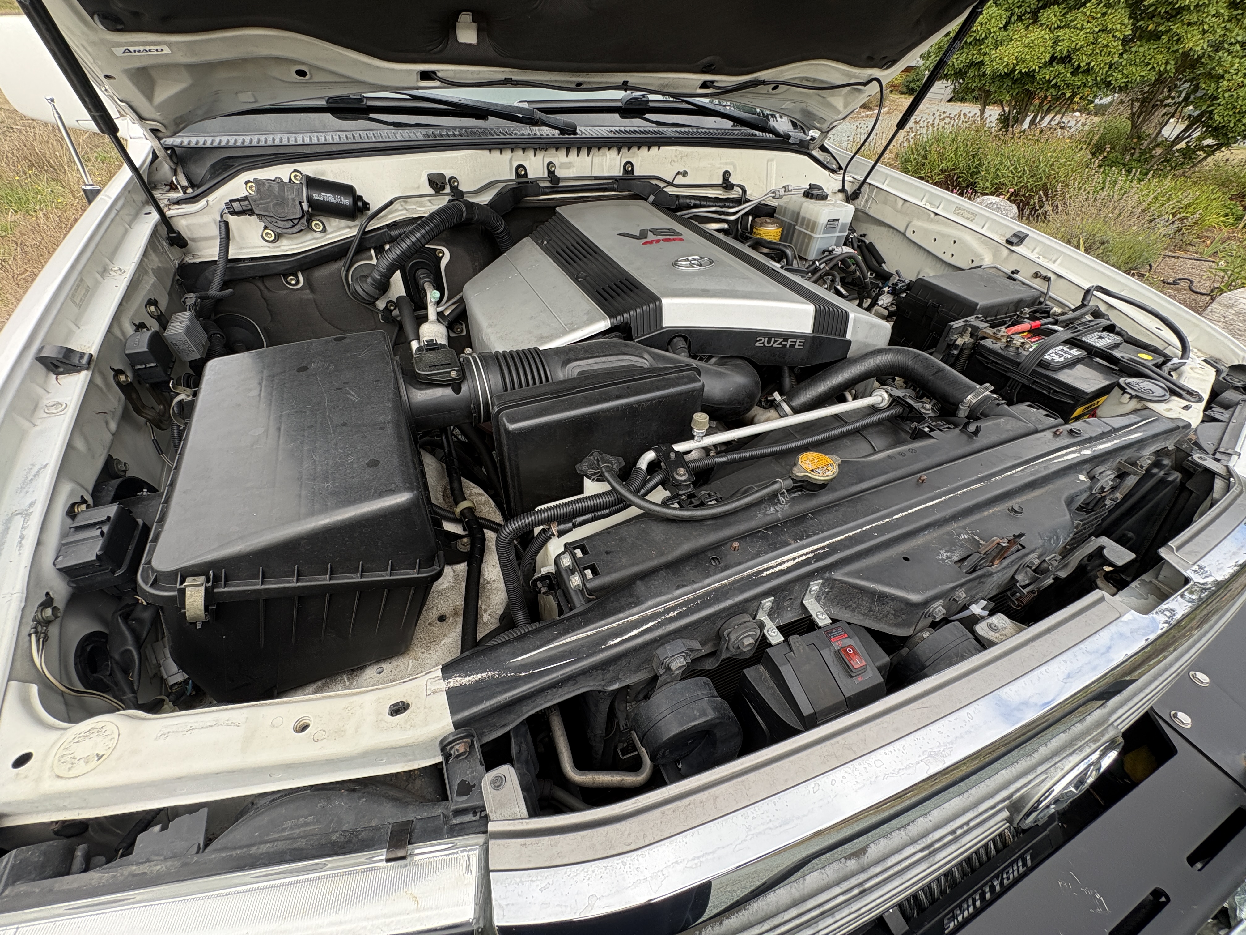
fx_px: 504
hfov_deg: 102.1
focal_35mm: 14
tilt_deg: -39.4
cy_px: 468
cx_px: 623
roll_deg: -5.8
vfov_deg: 85.7
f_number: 2.2
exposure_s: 1/229
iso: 64
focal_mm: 2.22
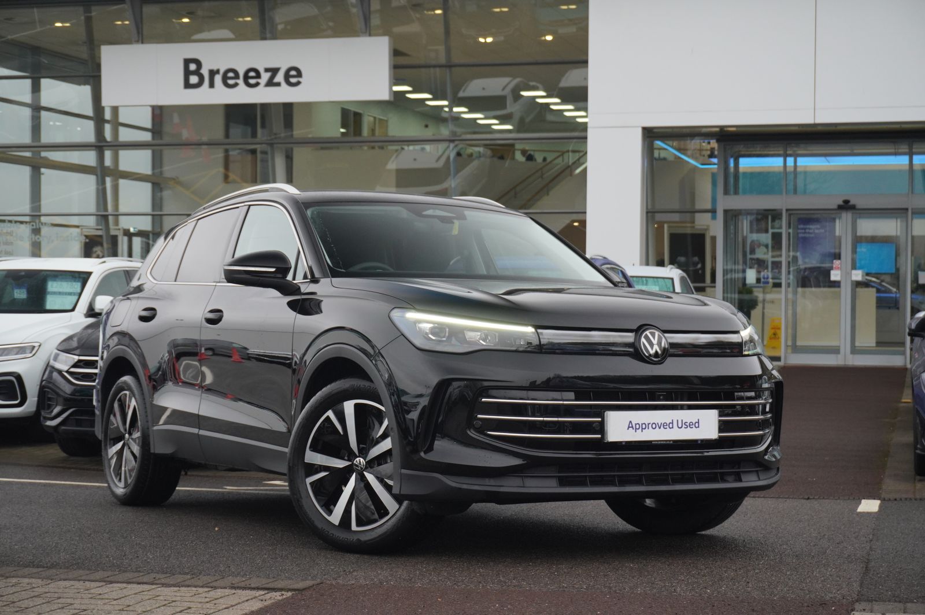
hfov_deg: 31.9
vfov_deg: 21.5
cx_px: 462
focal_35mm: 63
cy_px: 308
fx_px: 1617
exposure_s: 1/160
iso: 1000
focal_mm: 42
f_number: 5.6
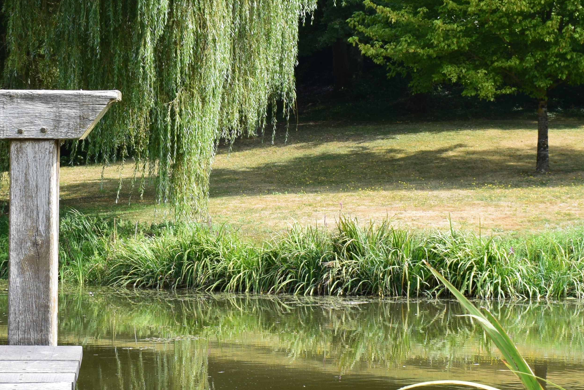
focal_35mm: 97
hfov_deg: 20.9
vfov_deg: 14.1
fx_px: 1577
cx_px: 197
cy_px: 225
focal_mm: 27
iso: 400
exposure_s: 1/250
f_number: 10
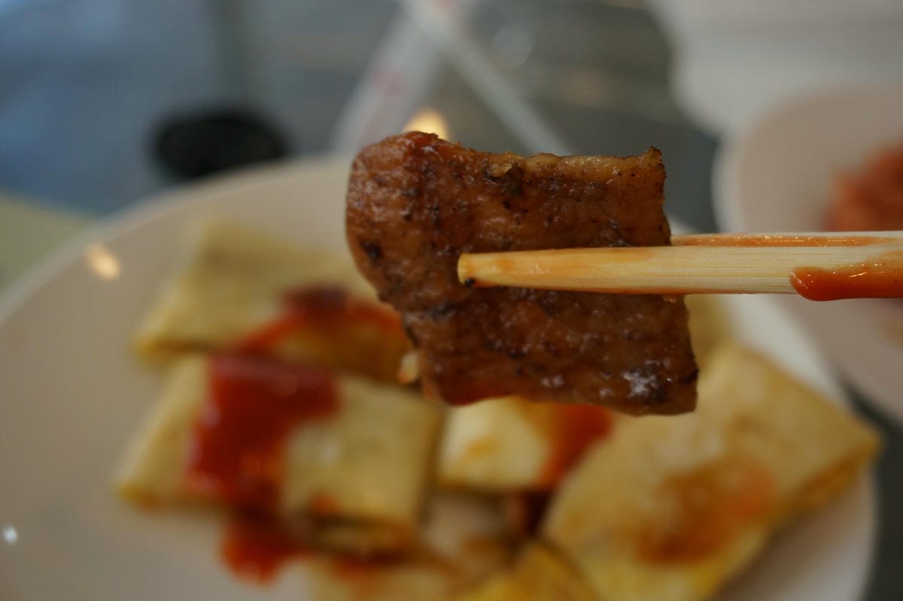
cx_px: 452
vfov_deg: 28.0
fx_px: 1203
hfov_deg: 41.1
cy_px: 300
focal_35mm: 48
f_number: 5
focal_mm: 32
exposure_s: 1/160
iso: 500
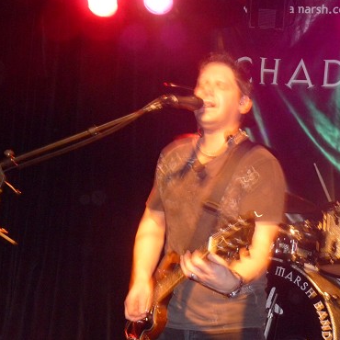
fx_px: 822
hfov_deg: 23.3
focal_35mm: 74
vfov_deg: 23.4
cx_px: 211
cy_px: 169
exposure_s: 1/8
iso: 500
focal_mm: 10.5
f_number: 4.5
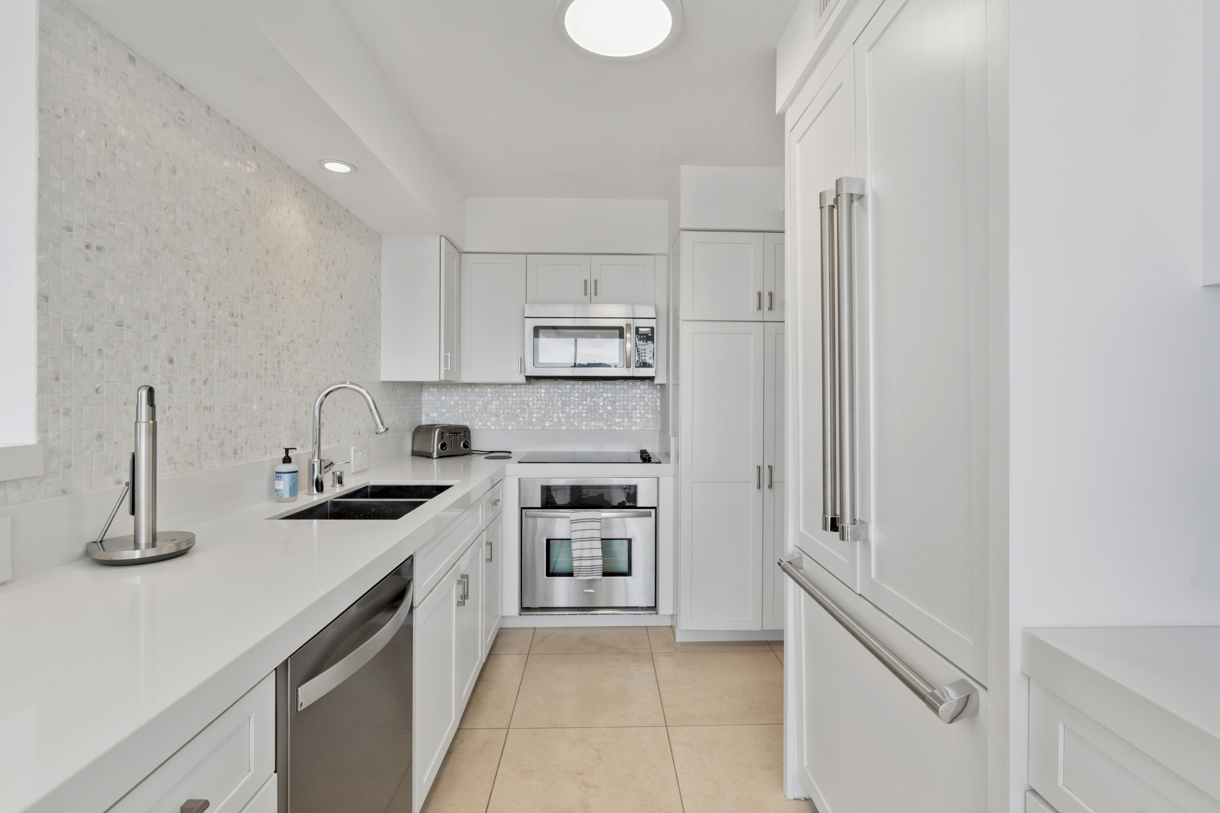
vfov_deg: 73.8
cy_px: 406
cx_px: 610
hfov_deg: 96.7
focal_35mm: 16
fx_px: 542
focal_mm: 16
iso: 125
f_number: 9
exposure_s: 1/10
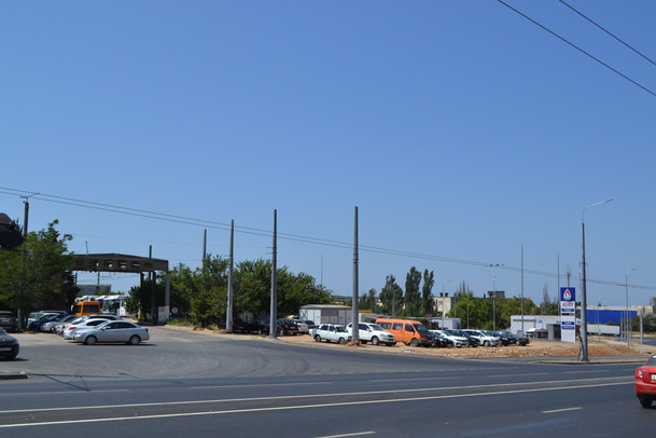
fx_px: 747
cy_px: 229
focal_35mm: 41
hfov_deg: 47.4
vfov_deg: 32.6
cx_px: 312
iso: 400
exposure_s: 1/2000
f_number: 6.3
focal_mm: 26
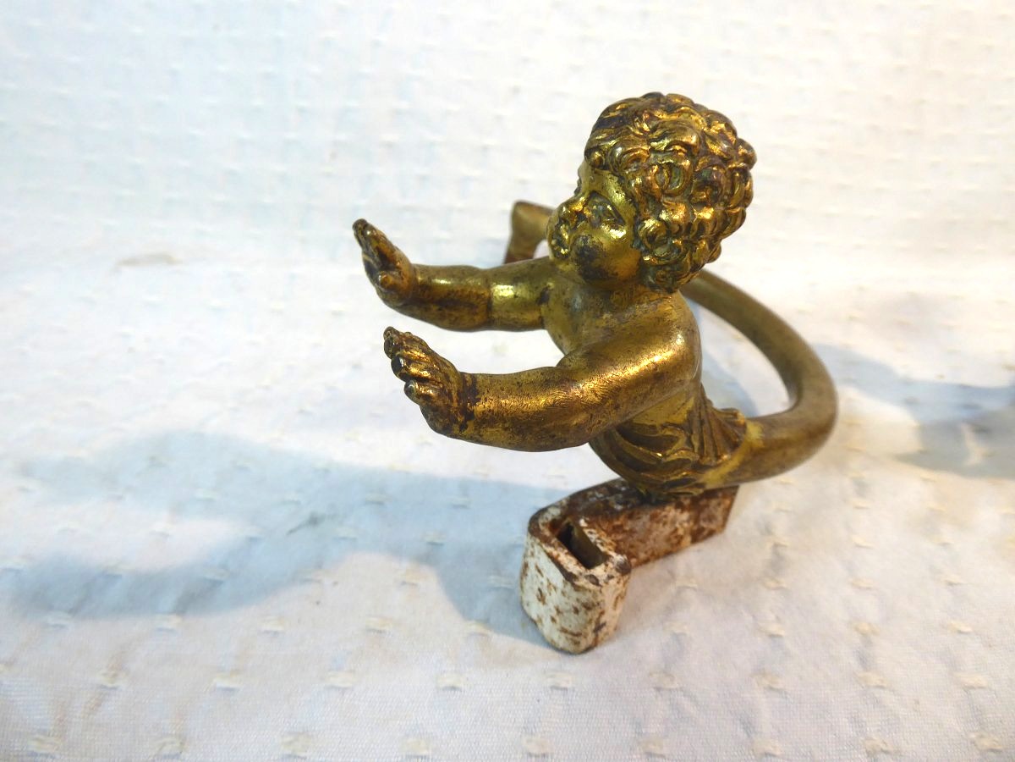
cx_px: 508
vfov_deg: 54.9
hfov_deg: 69.4
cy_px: 381
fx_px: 733
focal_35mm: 25
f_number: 3.3
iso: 160
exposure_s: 1/60
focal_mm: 4.3
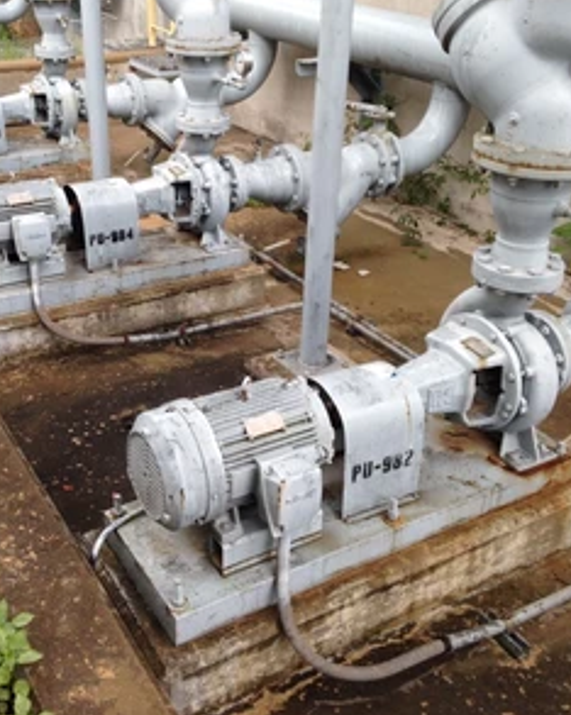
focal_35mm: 44
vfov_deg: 42.0
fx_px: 930
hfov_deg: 34.0
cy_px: 315
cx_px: 229
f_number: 2.4
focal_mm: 4.12
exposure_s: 1/201
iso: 50
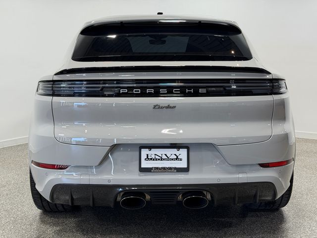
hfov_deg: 39.7
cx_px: 158
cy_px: 119
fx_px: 440
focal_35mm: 48
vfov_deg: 30.3
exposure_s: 1/149
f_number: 1.78
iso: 50
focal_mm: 6.76
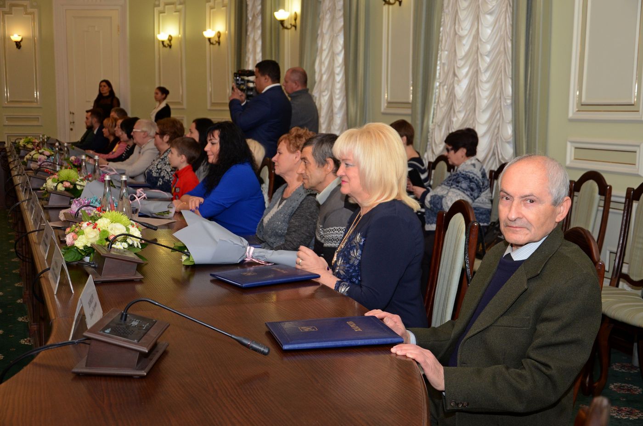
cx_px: 322
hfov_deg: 43.7
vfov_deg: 29.7
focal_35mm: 45
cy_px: 213
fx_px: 802
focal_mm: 30
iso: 1000
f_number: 4.2
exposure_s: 1/200
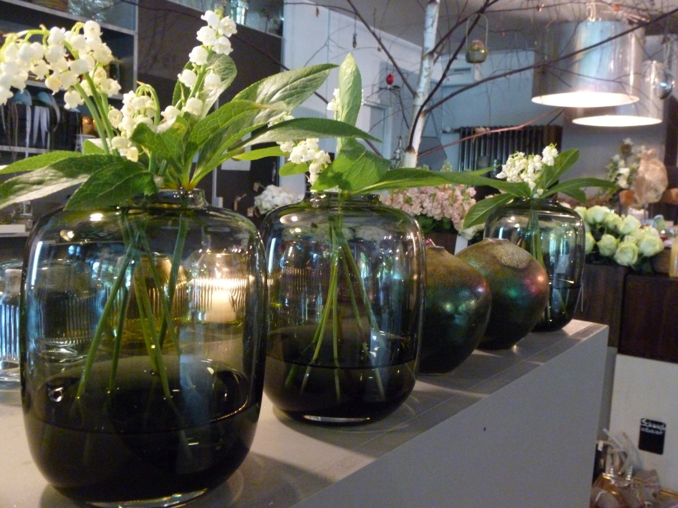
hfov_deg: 58.4
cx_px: 339
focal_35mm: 31
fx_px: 607
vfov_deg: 45.4
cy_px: 254
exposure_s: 1/8
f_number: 3.4
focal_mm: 5.6
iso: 640
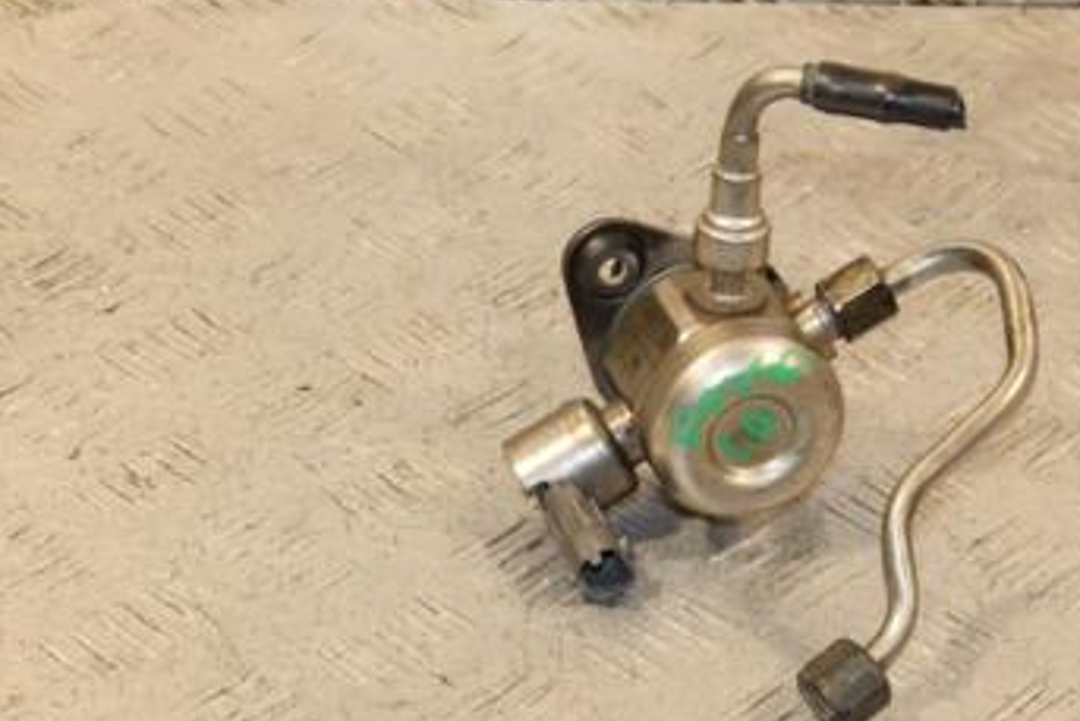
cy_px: 535
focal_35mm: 105
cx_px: 737
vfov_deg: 13.0
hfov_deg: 19.4
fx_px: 3151
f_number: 7.1
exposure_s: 1/200
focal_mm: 40
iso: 800
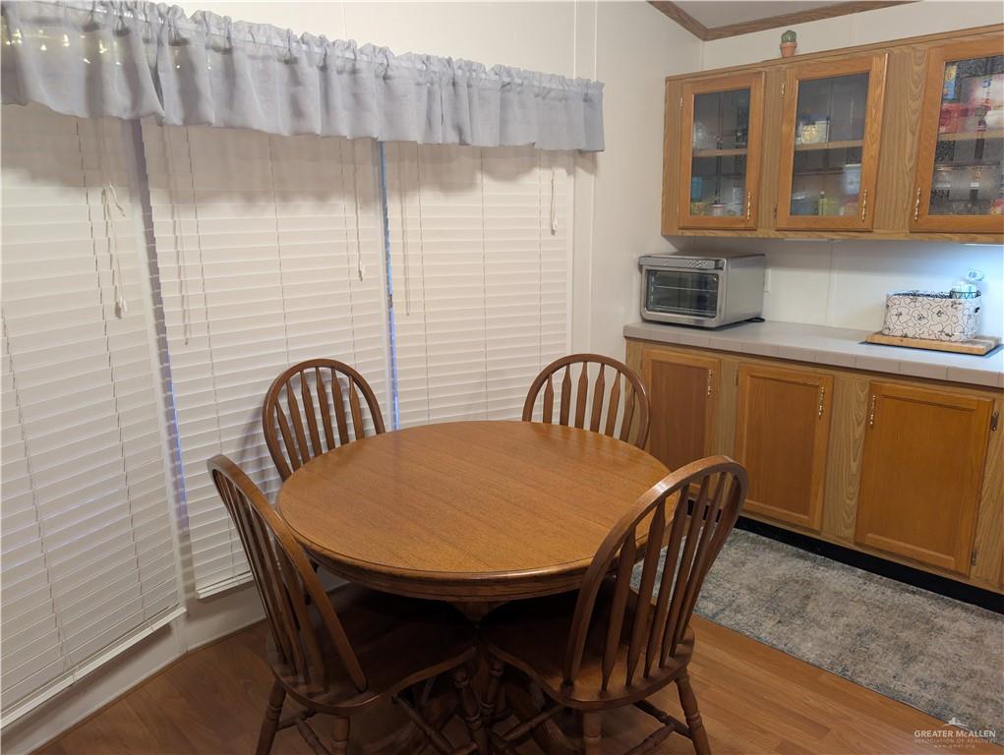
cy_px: 378
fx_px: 697
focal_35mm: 24
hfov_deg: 71.5
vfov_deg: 56.9
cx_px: 502
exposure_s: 1/120
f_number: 1.68
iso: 603
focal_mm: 6.9
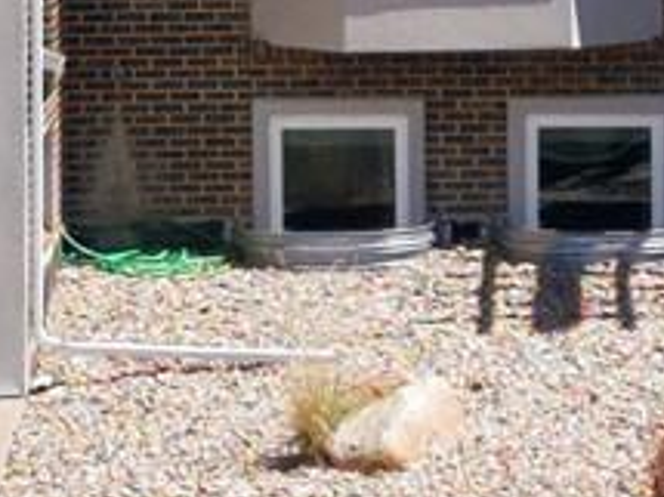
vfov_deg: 8.0
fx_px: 3432
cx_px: 334
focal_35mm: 179
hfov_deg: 11.1
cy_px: -429
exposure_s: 1/4000
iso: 170
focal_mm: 8.7
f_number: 1.8
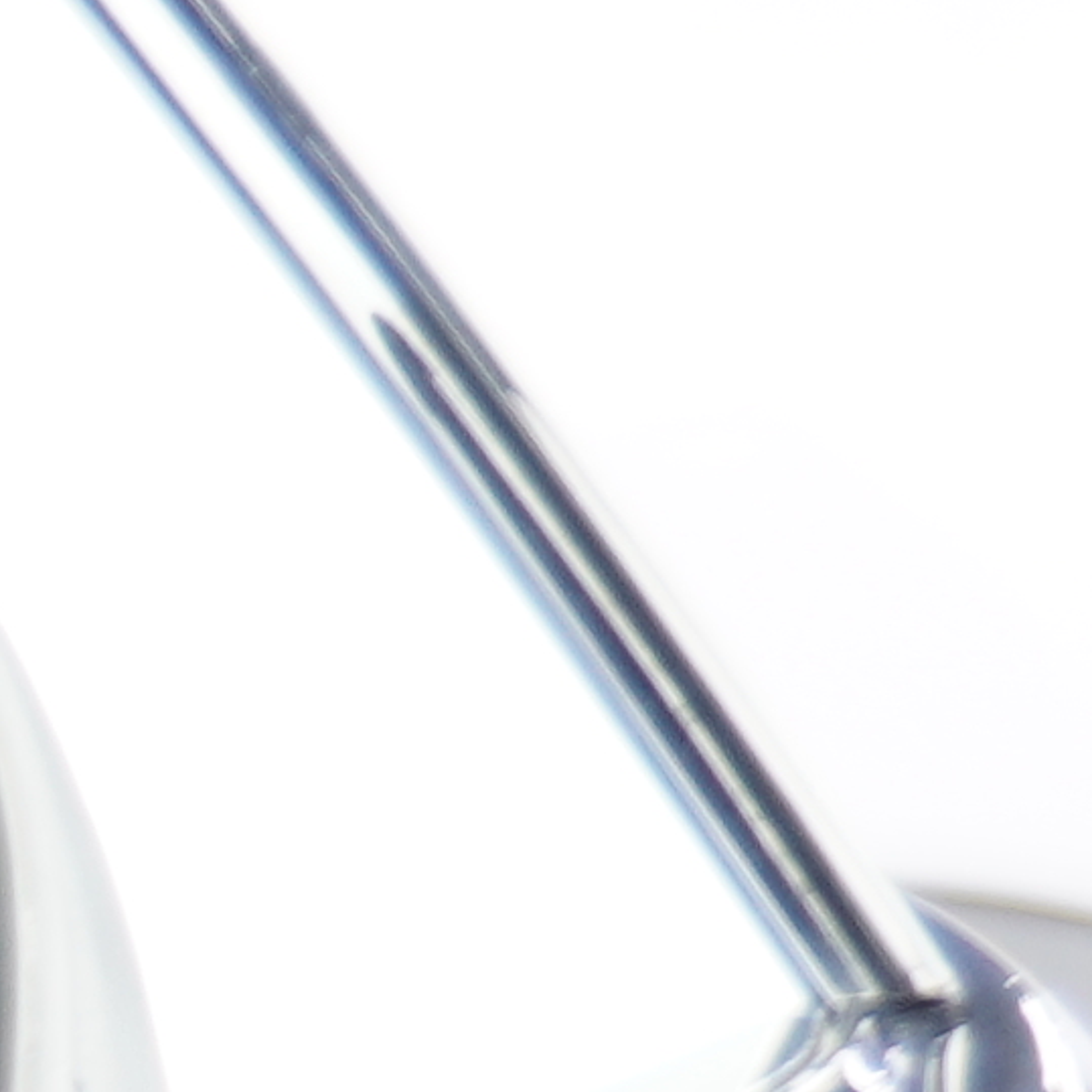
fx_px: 12660
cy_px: 2439
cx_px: -4129
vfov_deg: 4.8
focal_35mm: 355
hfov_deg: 4.3
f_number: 2.8
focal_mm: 25
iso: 160
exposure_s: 1/20
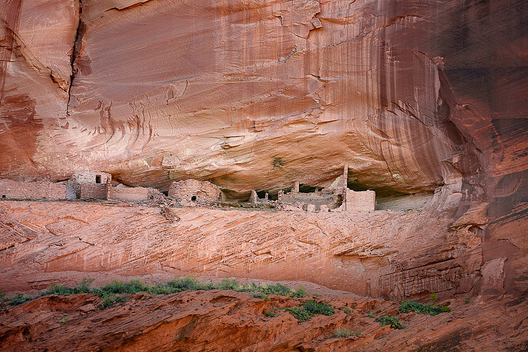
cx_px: 264
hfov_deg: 14.1
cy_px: 176
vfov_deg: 9.5
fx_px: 2127
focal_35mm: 145
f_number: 8
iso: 1600
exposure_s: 1/320
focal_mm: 145
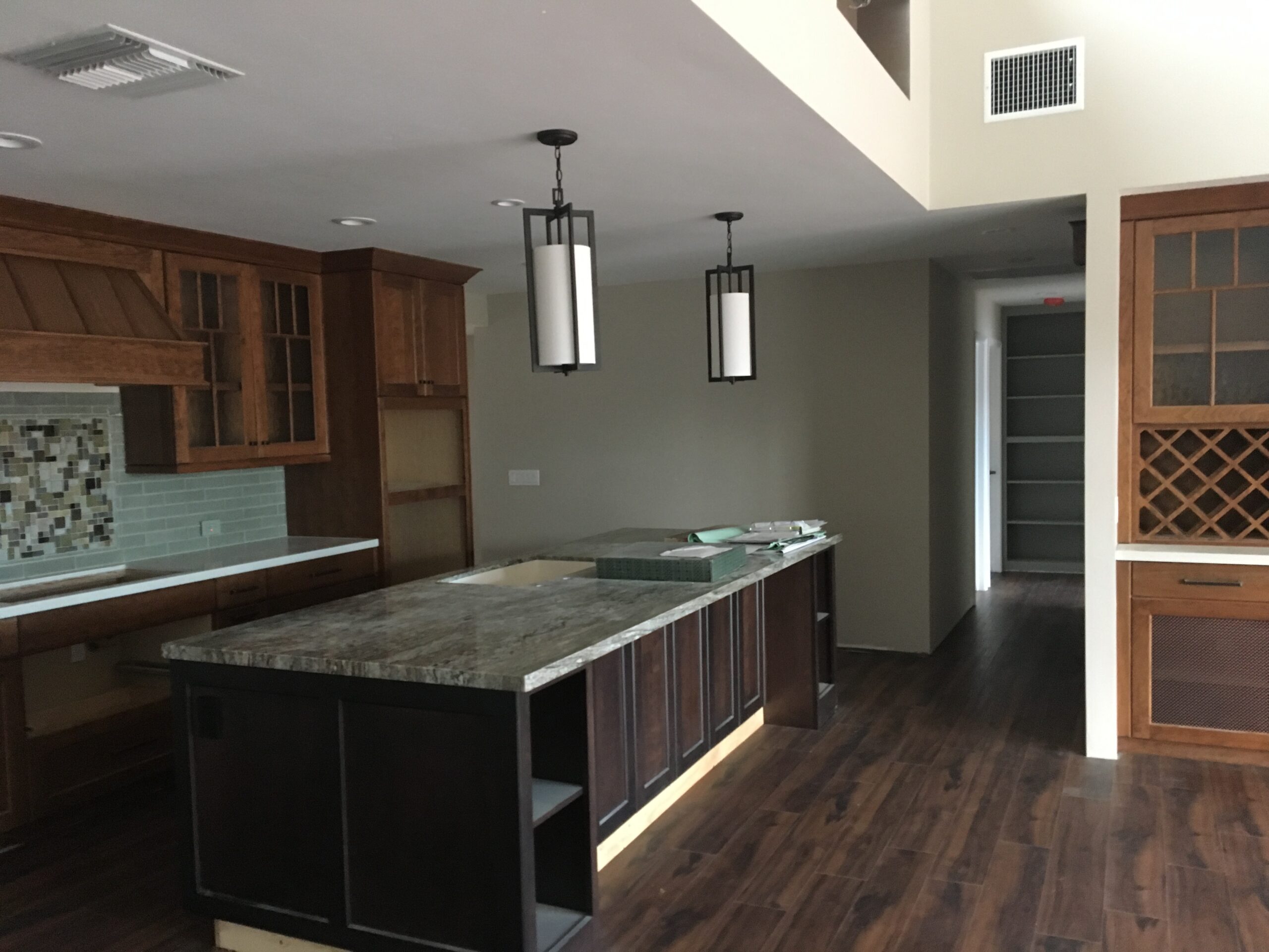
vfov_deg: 48.2
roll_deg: +0.7
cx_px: 634
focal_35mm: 29
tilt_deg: -3.7
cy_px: 476
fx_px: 1063
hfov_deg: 61.7
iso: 200
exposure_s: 1/15
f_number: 2.2
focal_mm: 4.15
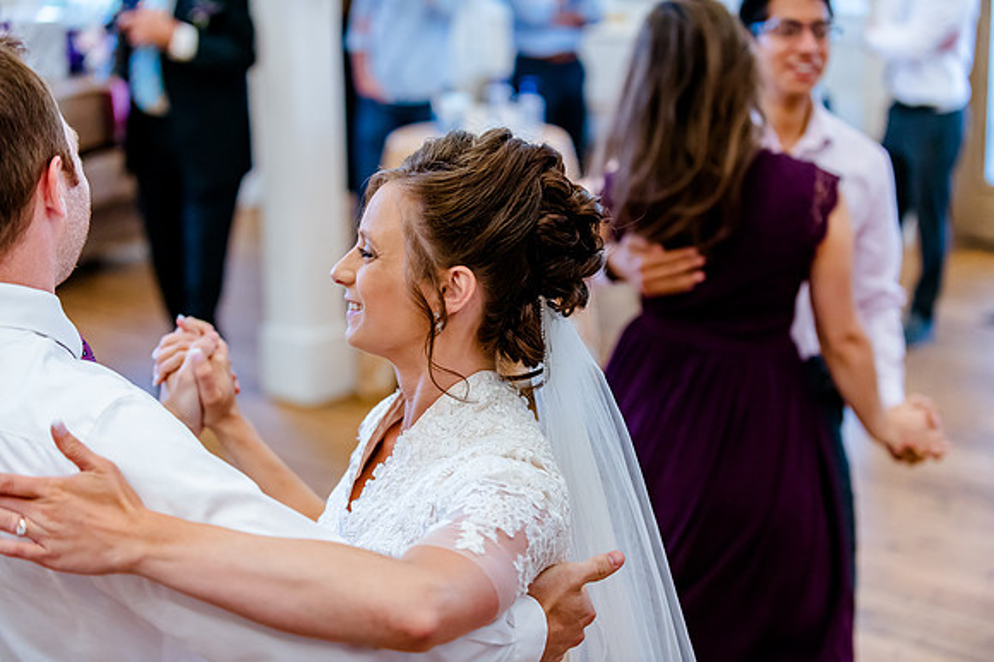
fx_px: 1932
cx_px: 497
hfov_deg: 28.9
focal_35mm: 70
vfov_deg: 19.4
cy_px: 331
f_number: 2.8
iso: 2500
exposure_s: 1/640
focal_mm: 70
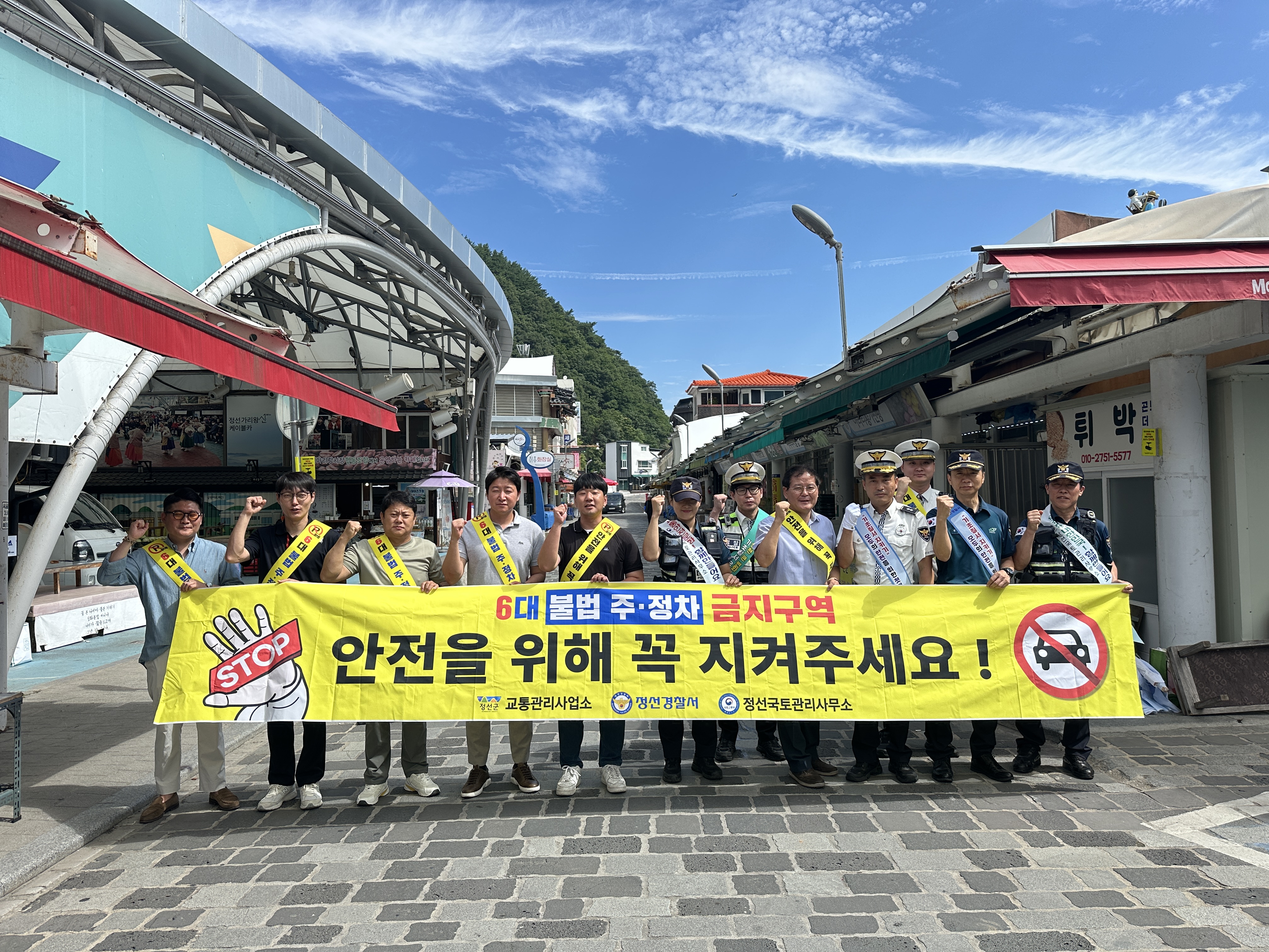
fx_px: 880
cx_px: 634
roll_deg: +0.4
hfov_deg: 71.6
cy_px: 476
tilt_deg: +2.1
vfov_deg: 56.8
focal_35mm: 24
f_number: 1.78
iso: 80
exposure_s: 1/4016
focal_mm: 6.86
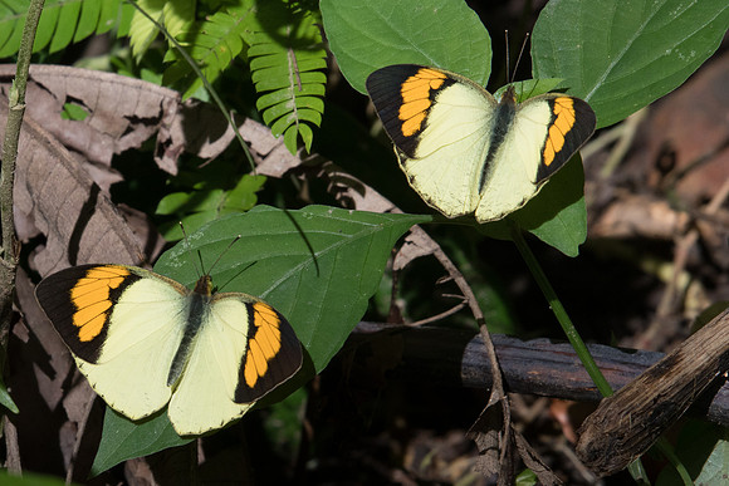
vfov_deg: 1.5
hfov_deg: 2.3
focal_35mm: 893
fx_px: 18086
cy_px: 290
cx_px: 265
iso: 800
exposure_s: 1/640
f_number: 14
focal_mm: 400
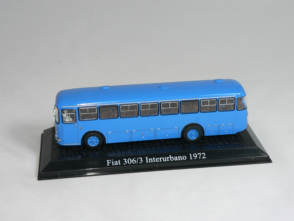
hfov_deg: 28.6
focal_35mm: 68
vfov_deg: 21.6
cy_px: 110
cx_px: 147
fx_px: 578
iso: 80
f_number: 3.2
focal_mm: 11.4
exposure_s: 1/60
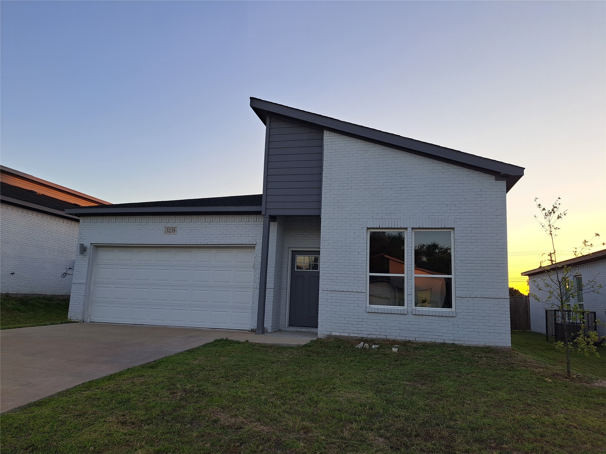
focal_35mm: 24
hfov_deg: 71.6
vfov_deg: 56.8
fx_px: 420
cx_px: 303
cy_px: 227
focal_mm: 5.23
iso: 50
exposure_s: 1/318
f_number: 1.8
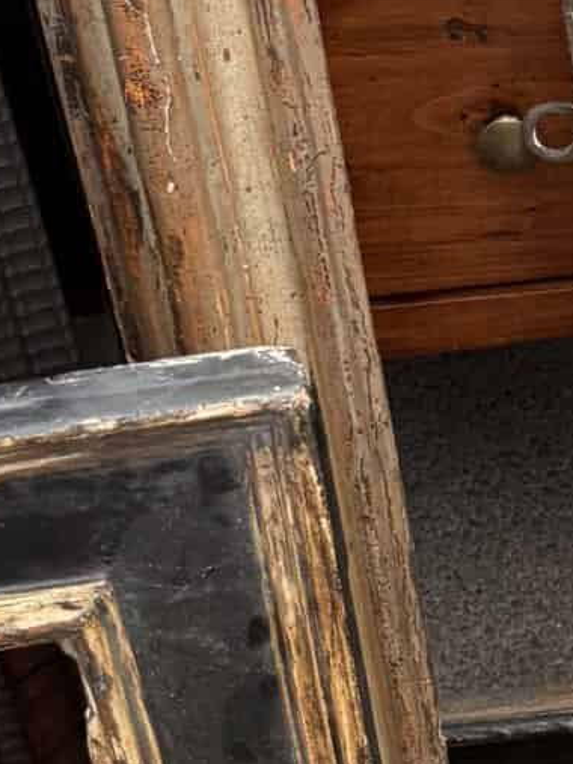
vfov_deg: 19.4
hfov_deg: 13.4
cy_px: 474
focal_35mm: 101
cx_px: 970
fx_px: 2230
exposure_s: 1/100
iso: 200
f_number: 1.78
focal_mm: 6.76
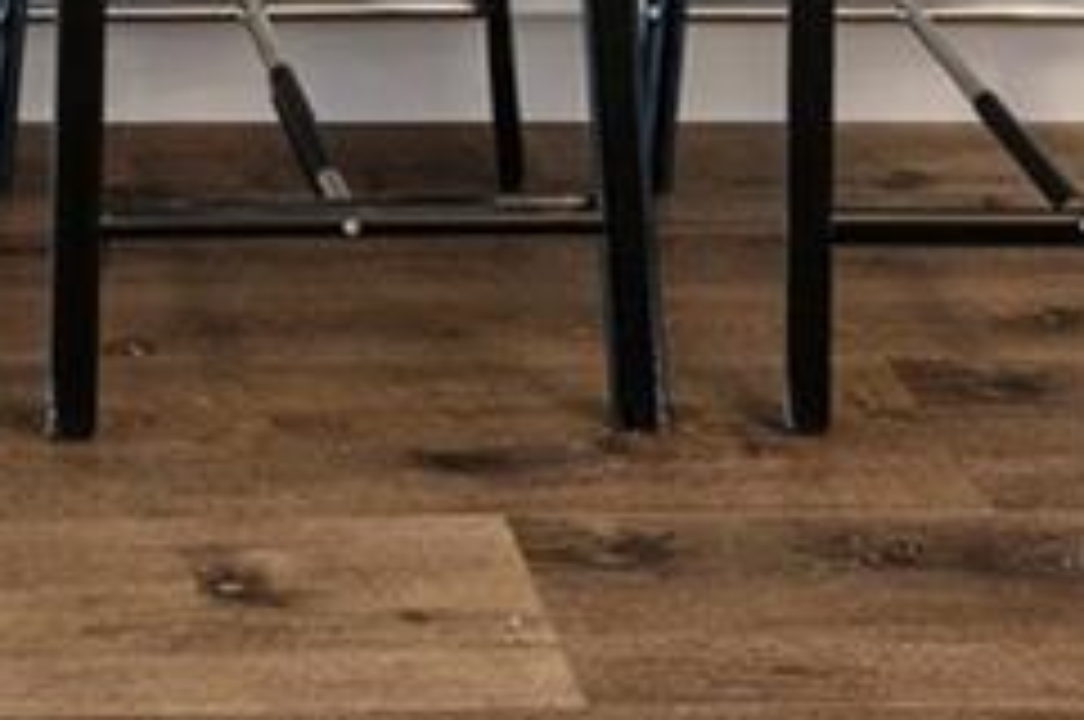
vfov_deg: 9.8
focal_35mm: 113
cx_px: -225
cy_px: -1314
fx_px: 3398
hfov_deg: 17.3
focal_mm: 17
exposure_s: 1/8
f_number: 10
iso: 640
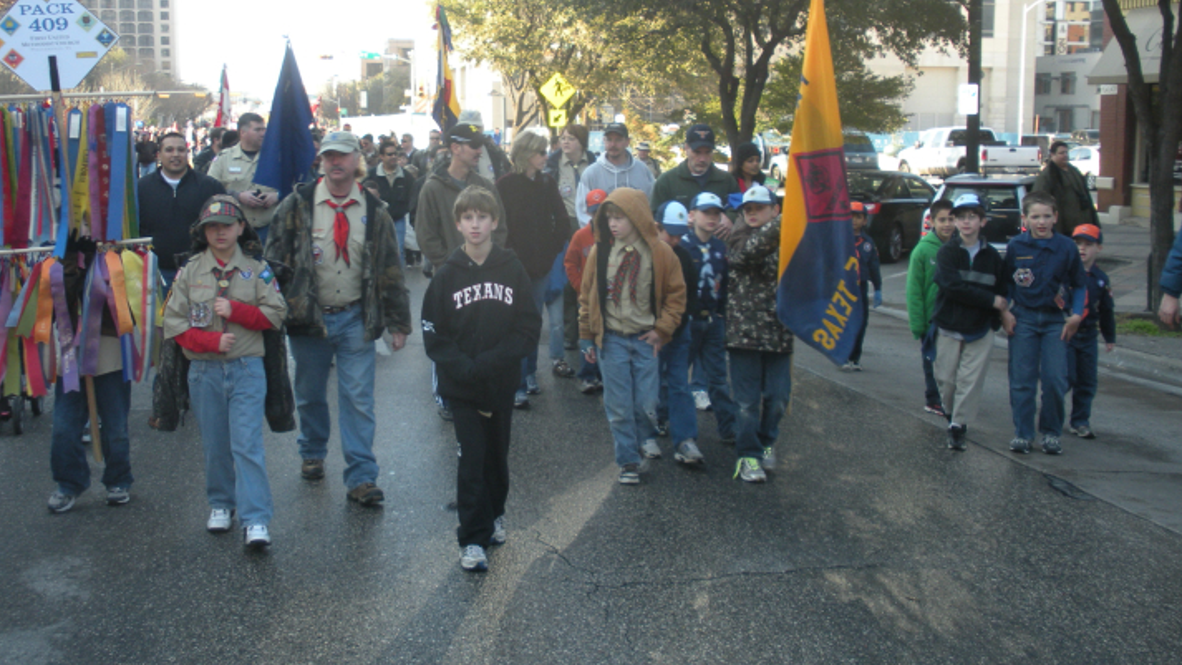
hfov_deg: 46.4
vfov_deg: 27.0
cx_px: 572
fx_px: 1379
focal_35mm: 44
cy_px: 242
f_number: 3.5
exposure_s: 1/90.6
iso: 88
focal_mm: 6.3
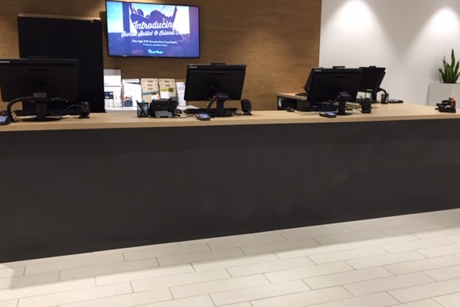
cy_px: 138
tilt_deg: -8.9
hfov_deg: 54.3
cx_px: 252
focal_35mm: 35
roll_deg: -0.5
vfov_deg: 37.8
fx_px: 447
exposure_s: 1/30
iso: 100
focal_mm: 4.15
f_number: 2.2
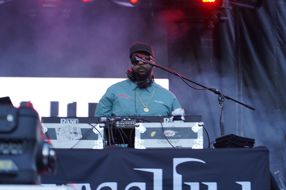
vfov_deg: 13.0
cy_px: 95
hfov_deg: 19.5
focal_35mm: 105
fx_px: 834
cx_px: 143
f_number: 4
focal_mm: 105
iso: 160
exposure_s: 1/125
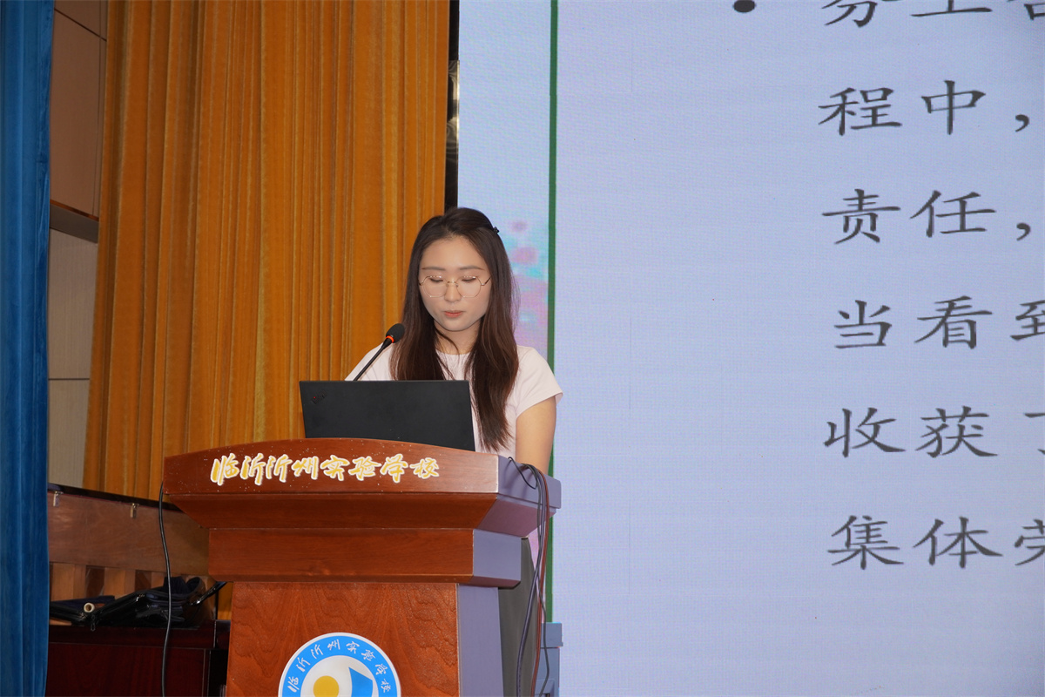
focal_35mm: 80
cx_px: 522
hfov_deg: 25.5
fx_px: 2308
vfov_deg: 17.2
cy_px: 348
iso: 320
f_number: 5
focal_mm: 53
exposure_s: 1/160
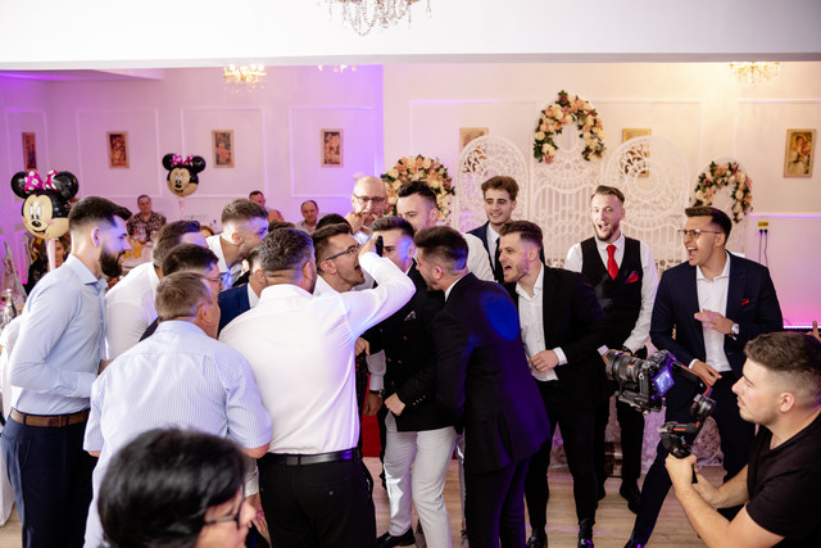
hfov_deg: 54.4
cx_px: 410
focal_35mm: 35
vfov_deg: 37.9
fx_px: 798
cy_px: 274
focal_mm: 23
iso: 1000
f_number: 2
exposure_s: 1/200
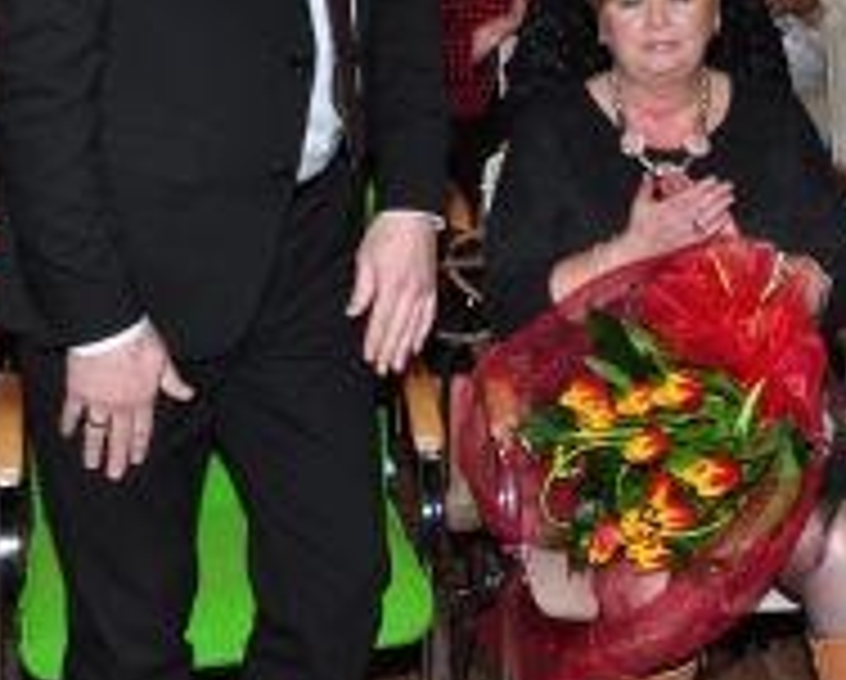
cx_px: 702
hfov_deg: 19.5
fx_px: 2433
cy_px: 95
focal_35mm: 97
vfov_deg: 15.7
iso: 400
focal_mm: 26
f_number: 5.6
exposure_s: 1/80
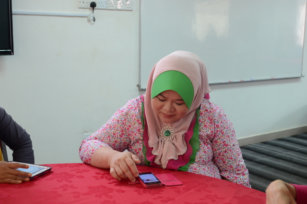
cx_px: 154
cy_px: 102
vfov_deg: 28.0
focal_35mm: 48
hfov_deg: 41.2
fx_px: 409
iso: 800
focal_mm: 32
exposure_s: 1/80
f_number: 4
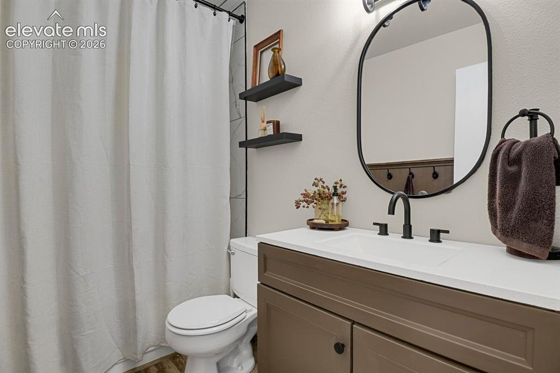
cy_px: 186
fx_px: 264
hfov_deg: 93.3
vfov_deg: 70.4
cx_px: 280
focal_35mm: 17
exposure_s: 2.5
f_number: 6.3
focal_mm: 17
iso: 250
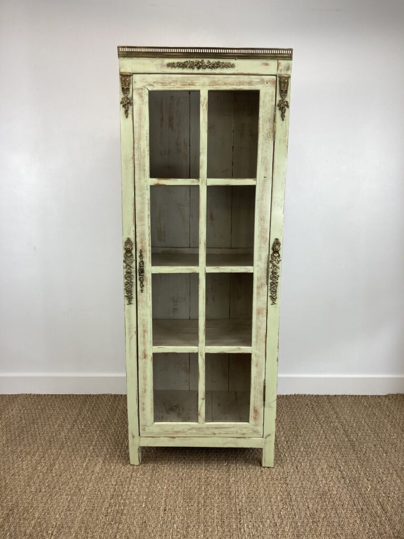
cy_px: 270
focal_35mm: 28
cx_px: 202
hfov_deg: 49.7
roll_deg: -1.3
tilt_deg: -10.5
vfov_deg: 63.4
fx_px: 436
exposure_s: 1/100
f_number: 1.8
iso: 50
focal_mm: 3.99
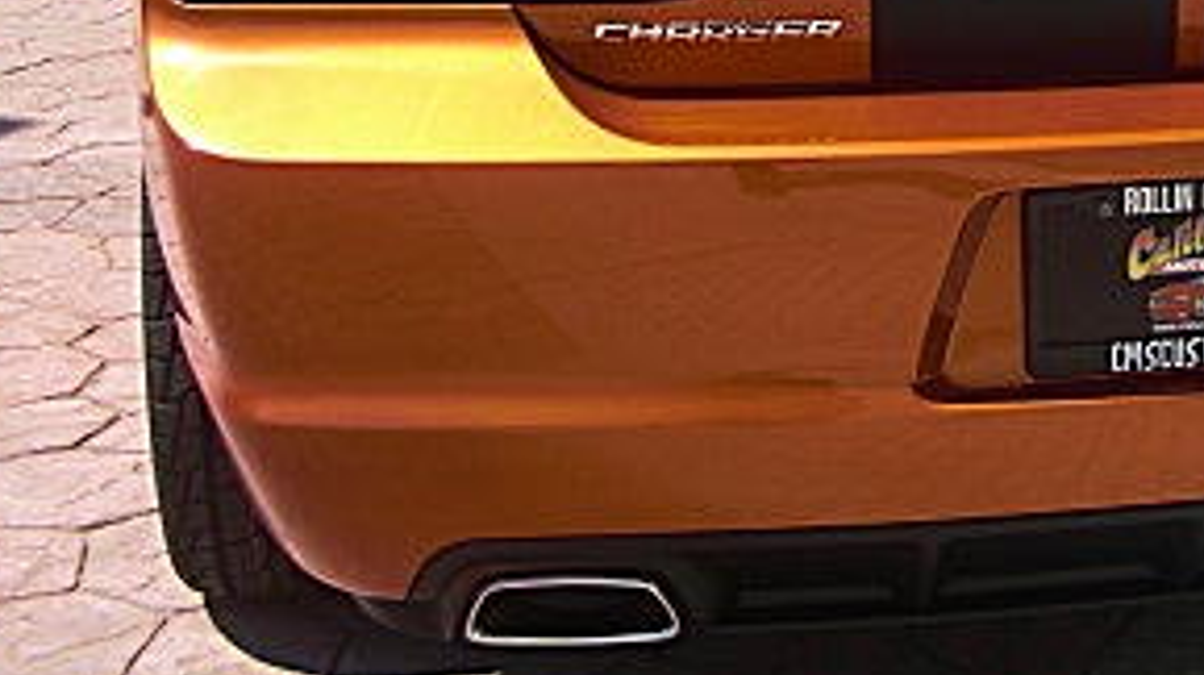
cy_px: 38
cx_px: 1204
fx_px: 2775
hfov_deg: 23.5
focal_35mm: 87
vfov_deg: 13.7
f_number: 2.8
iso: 50
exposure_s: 1/640
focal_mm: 6.3
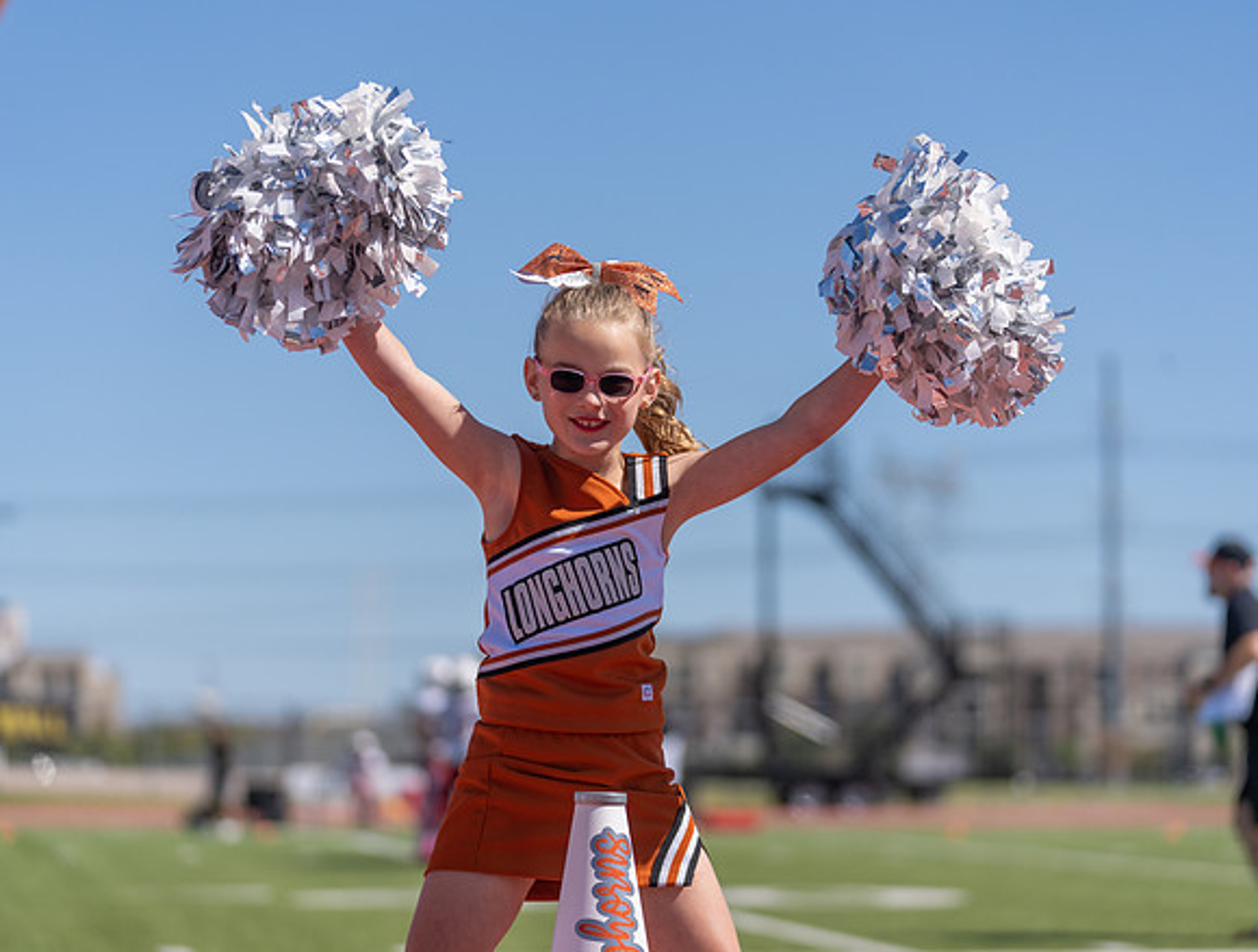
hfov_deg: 16.2
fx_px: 4412
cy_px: 461
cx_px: 618
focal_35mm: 121
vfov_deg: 12.3
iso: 100
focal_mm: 108
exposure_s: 1/3200
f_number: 2.8
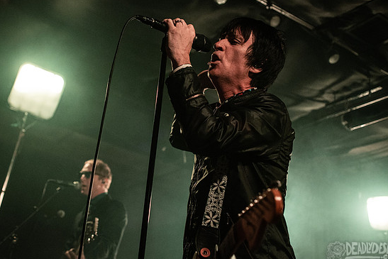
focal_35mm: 47
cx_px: 156
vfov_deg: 28.6
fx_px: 507
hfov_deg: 41.7
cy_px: 105
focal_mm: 35
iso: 2000
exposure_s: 1/500
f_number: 2.8
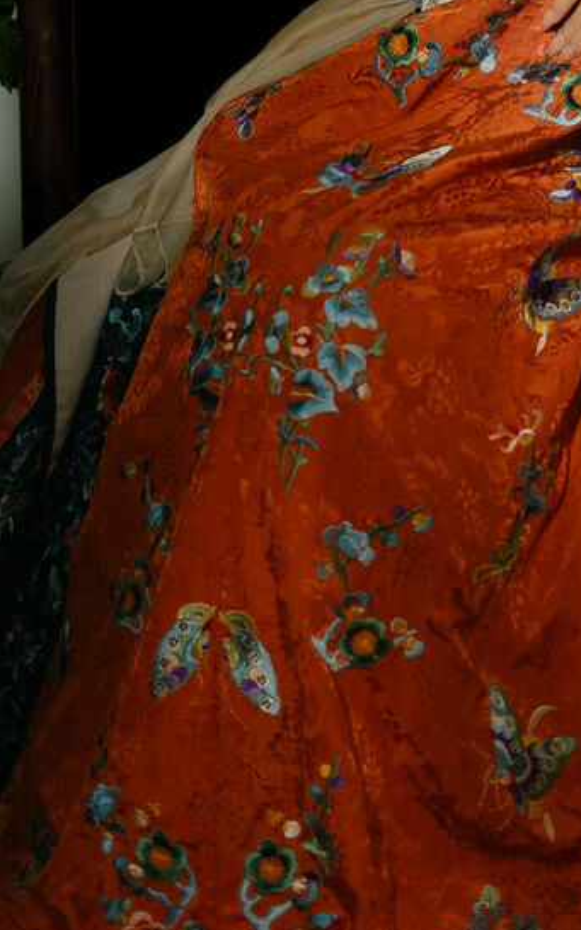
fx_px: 3726
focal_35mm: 147
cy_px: -306
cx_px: 620
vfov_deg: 13.7
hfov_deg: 8.8
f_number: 2
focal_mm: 50
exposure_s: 1/160
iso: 100
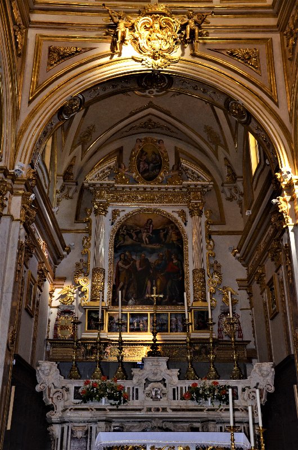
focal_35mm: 42
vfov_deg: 46.5
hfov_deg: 31.8
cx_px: 149
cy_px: 225
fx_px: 524
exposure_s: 1/60
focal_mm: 28
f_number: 4
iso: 800
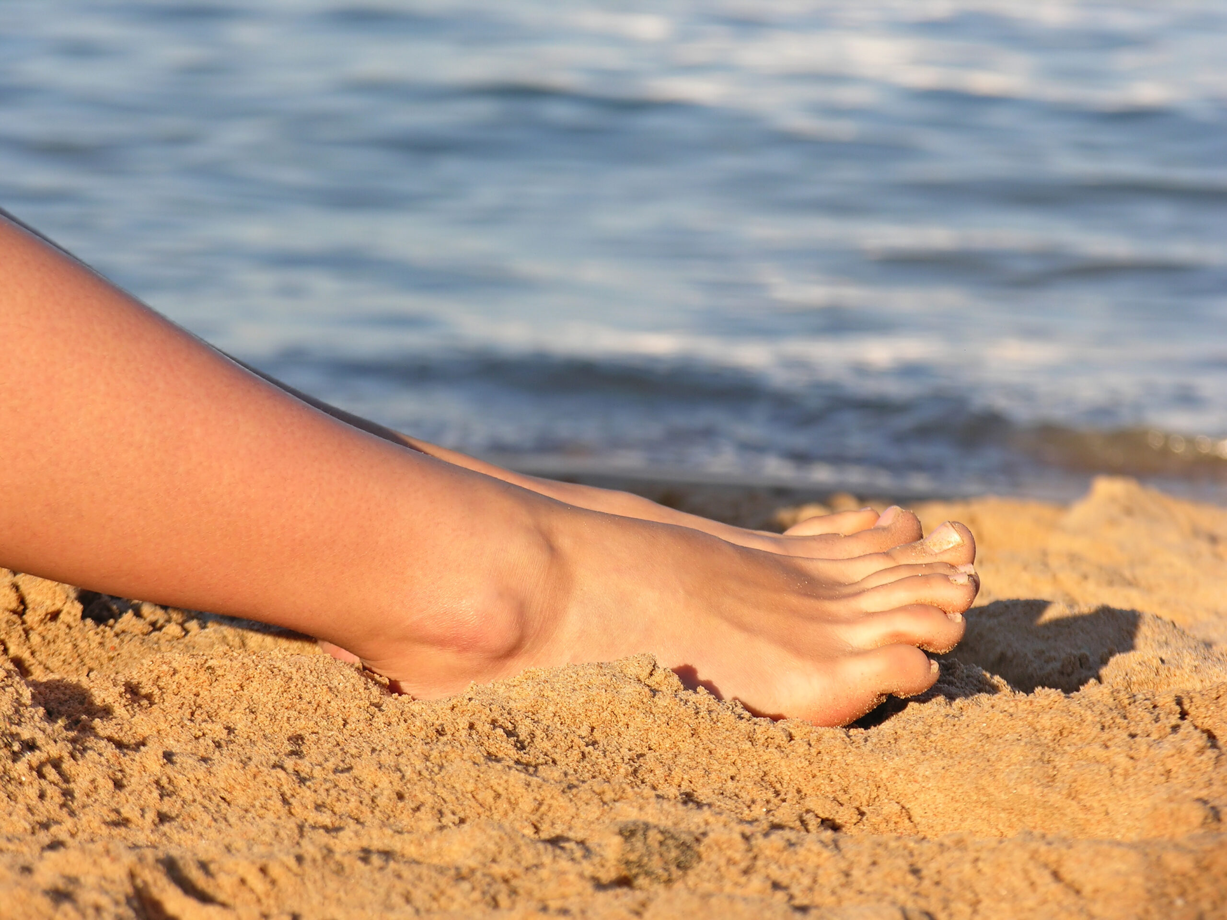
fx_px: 6806
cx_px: 614
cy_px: 460
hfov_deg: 10.3
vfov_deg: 7.7
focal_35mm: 192
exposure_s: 1/322
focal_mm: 49
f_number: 4.1
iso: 50
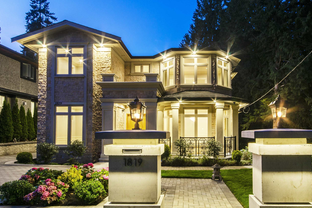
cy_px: 102
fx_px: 205
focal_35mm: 24
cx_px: 178
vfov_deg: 53.9
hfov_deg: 74.2
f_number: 16
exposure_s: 4
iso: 100
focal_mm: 13
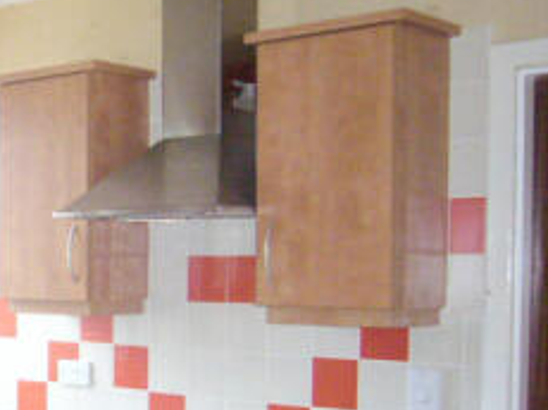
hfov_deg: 24.8
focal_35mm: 71
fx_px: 1123
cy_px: 349
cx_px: -111
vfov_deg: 20.4
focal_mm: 4.6
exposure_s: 1/30
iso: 320
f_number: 2.8
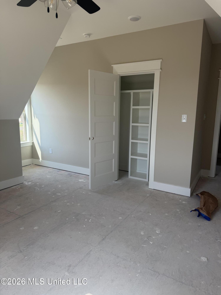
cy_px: 148
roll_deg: -1.3
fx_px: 204
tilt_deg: -7.9
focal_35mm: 24
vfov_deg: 71.6
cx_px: 110
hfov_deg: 56.8
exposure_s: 1/728
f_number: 1.78
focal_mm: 6.76
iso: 100
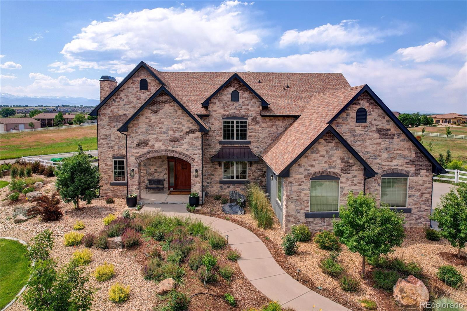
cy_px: 156
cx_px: 234
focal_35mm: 22
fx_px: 285
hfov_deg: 78.6
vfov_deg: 57.2
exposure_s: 1/120
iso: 100
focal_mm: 8.4
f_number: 2.8
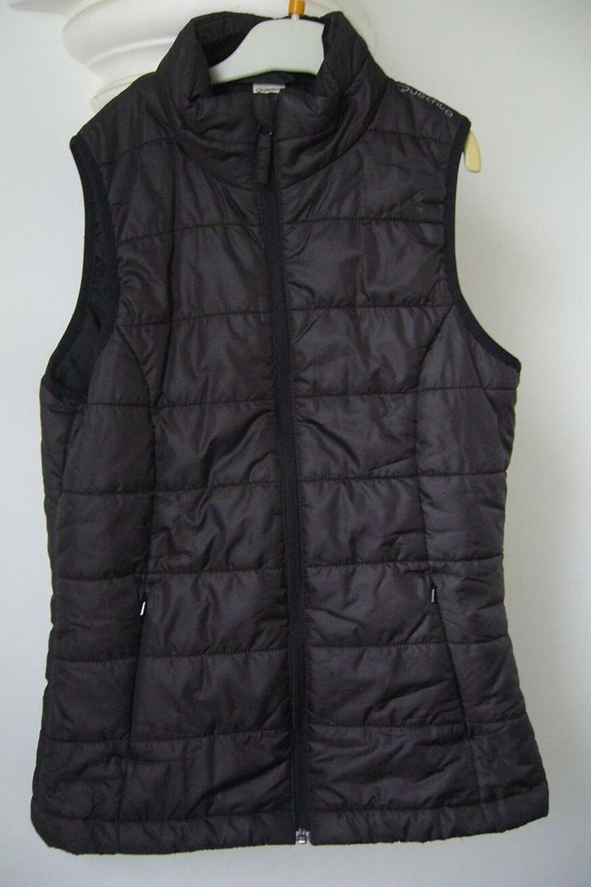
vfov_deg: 51.9
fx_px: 912
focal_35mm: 37
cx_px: 257
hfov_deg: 35.9
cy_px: 438
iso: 200
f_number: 2.8
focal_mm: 5.8
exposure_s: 1/8
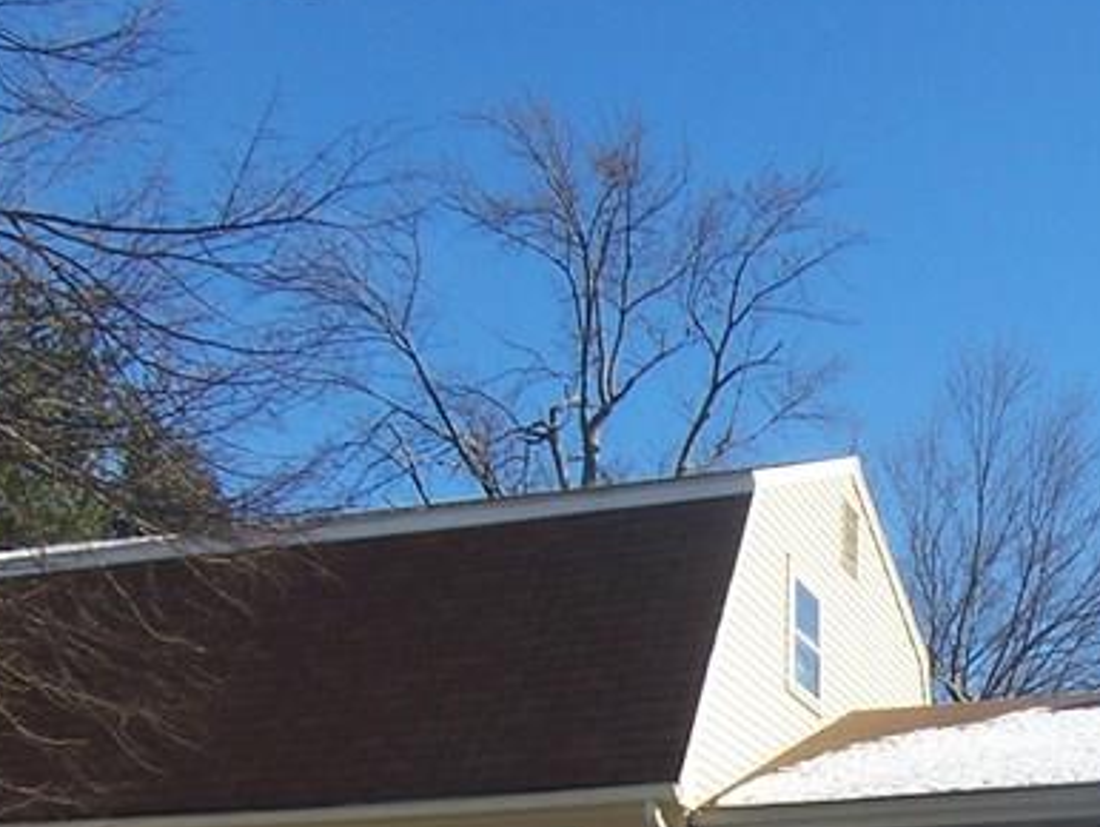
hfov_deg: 31.1
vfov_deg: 22.9
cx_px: 824
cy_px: 873
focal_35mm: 61
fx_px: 1940
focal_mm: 3.8
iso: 64
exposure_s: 1/250
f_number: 5.6
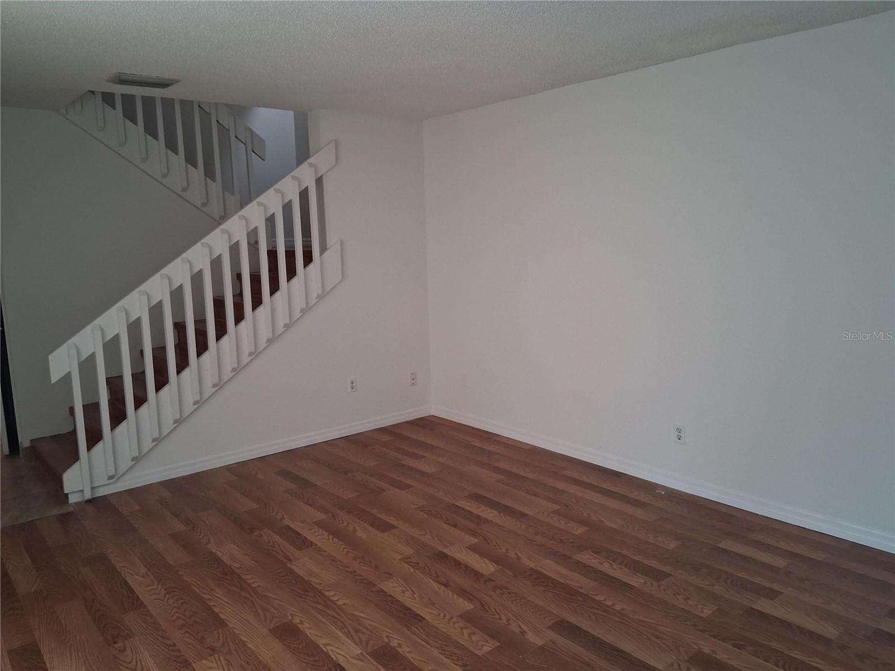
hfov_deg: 67.3
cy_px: 336
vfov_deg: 53.1
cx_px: 448
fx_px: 672
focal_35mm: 26
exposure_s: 1/100
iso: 320
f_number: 1.8
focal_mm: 3.98
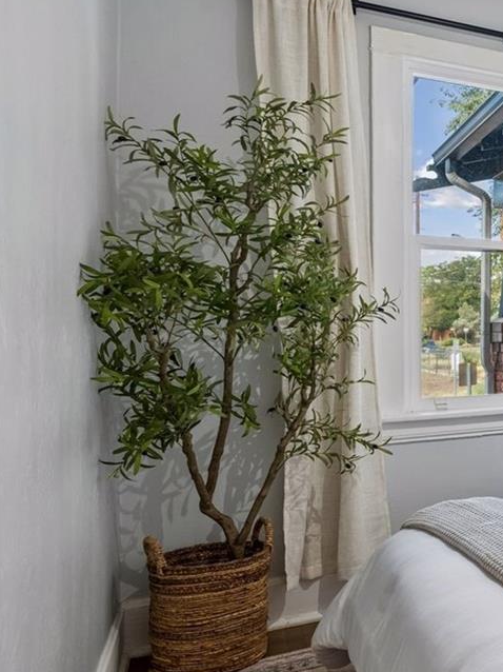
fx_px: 795
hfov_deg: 25.1
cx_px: 787
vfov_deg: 45.8
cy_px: 349
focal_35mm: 41
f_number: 9
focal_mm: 17
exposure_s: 1/15
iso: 400
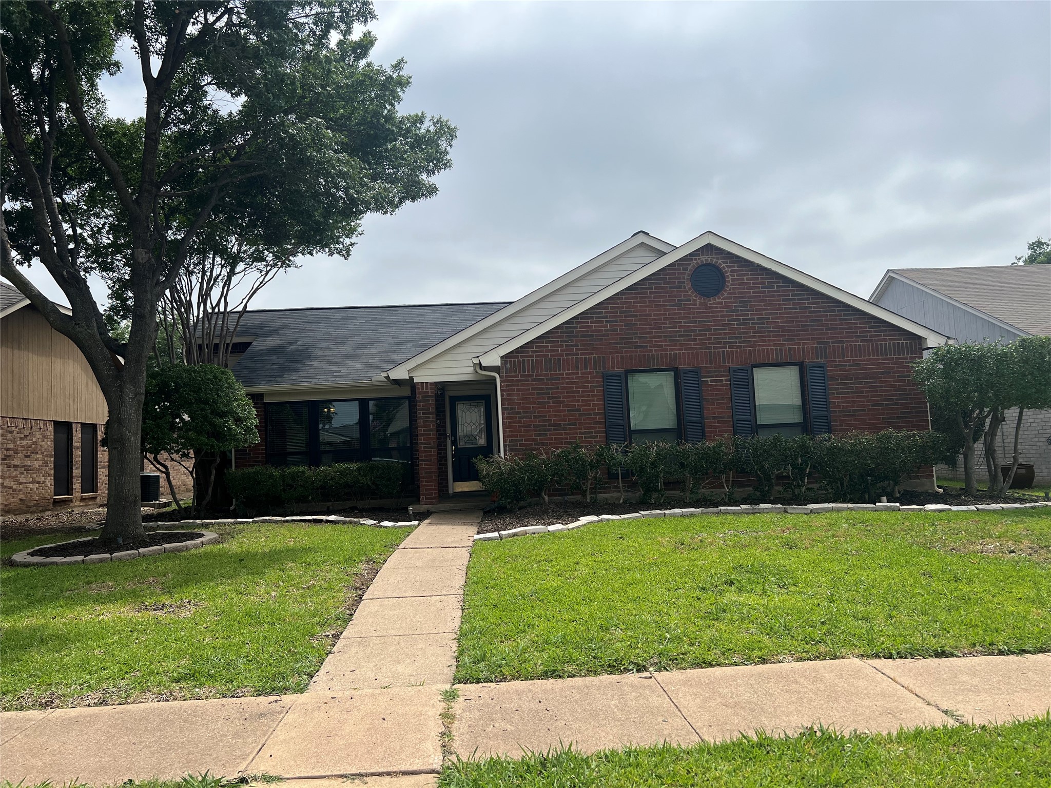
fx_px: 789
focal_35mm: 26
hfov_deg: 67.3
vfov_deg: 53.1
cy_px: 394
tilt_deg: +4.3
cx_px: 526
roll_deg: +2.6
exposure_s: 1/6993
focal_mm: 5.7
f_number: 1.5
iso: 50
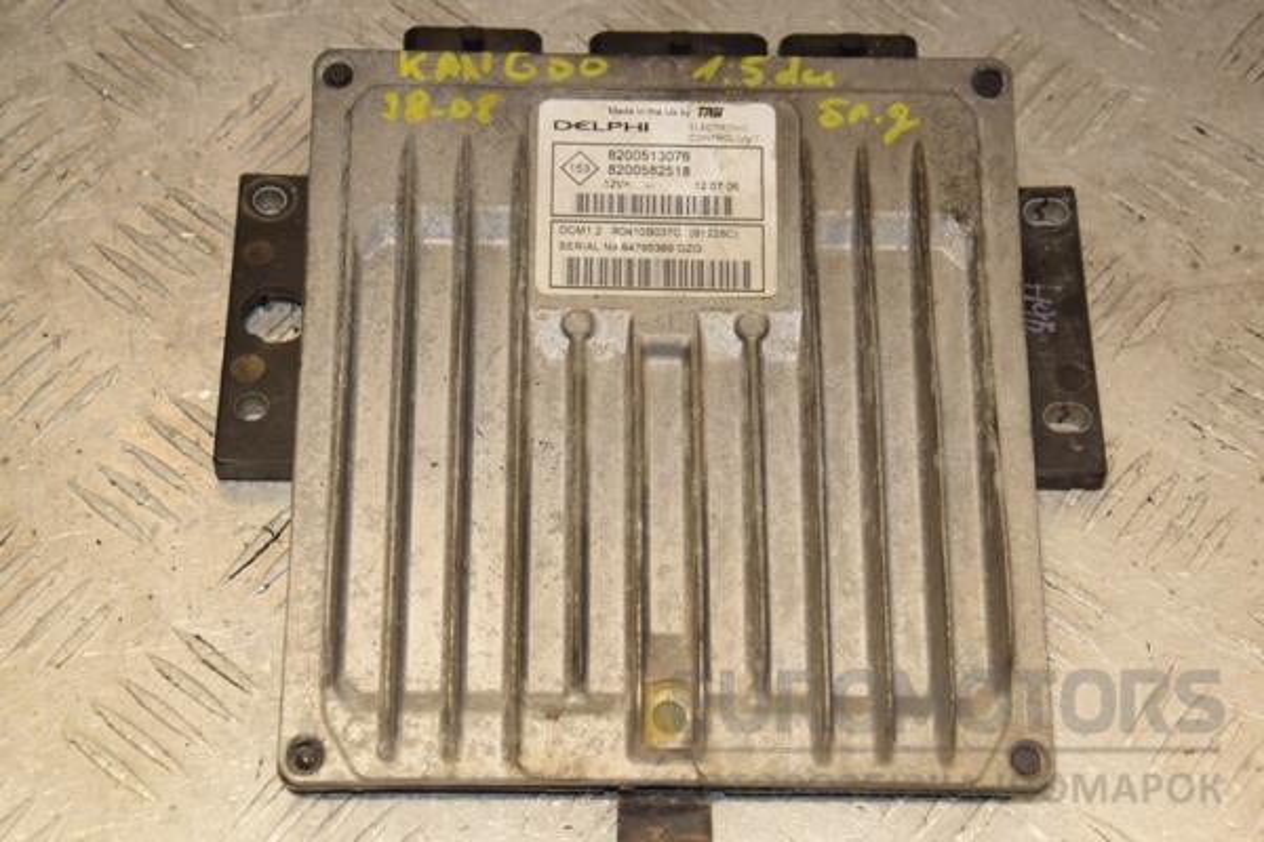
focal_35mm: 78
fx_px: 2738
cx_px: 632
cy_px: 421
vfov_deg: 17.5
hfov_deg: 26.0
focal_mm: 52
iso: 800
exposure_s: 1/200
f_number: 7.1
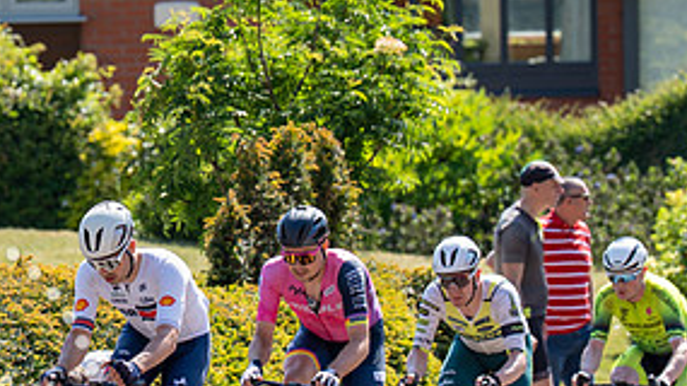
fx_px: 8285
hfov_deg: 4.7
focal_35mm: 455
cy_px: 216
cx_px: 179
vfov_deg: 2.7
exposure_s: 1/1000
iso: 160
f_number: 3.5
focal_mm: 160
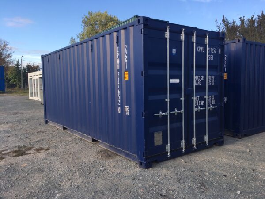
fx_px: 222
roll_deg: -0.4
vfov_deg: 48.2
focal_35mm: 29
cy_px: 100
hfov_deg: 61.7
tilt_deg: -4.8
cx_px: 132
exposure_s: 1/427
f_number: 2.2
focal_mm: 4.15
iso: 25
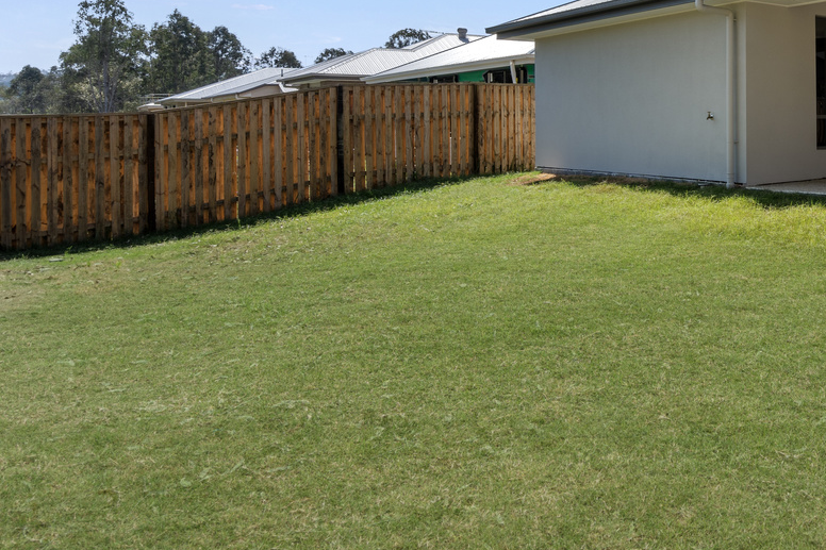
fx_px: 757
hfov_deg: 47.8
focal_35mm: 33
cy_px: 110
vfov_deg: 38.5
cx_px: 817
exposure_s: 1/160
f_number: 8
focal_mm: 16
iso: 200
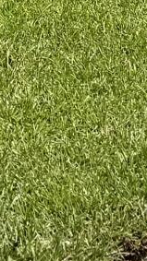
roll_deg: -0.5
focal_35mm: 277
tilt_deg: +2.7
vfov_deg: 7.1
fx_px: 1921
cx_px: 141
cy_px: -468
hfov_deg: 4.4
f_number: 1.78
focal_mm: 6.76
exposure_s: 1/4950
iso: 80
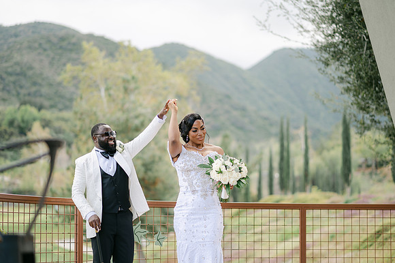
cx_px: 198
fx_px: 932
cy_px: 132
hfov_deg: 23.9
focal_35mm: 85
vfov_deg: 16.1
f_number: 2
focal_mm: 85
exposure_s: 1/1250
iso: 100
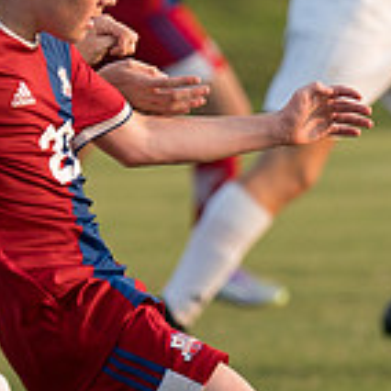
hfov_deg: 1.6
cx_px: 147
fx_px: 13635
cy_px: 120
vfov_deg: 1.6
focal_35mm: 1067
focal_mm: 157
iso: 320
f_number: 2.8
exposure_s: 1/1250
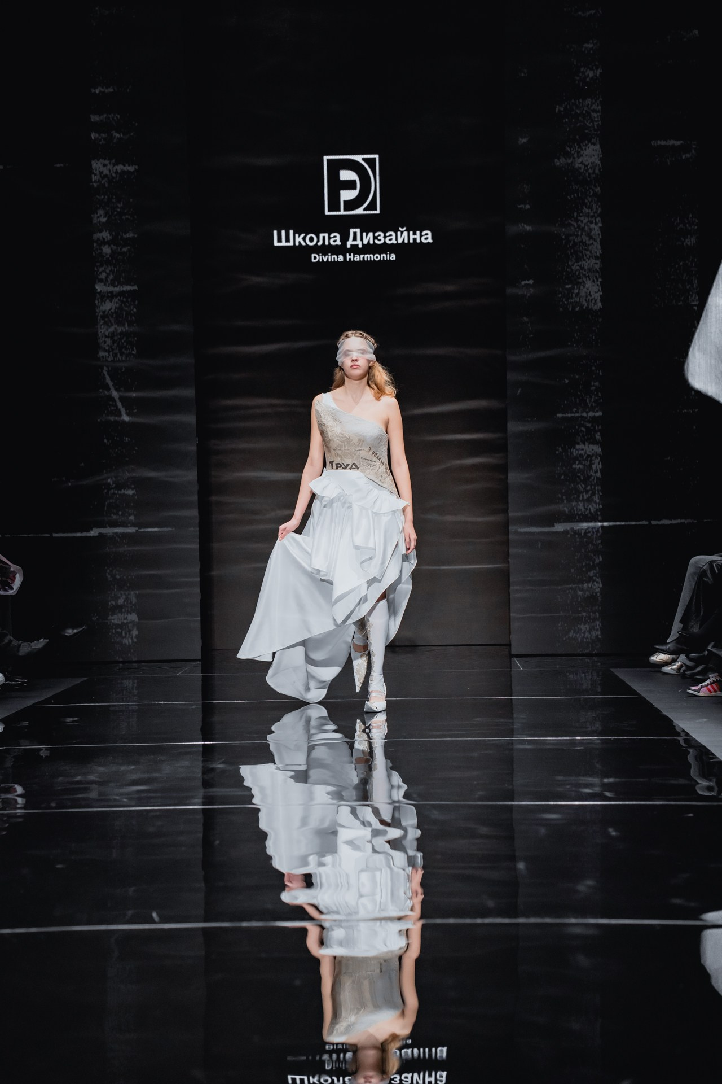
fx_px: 2256
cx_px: 361
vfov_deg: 27.0
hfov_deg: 18.2
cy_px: 542
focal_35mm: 75
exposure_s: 1/250
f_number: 4
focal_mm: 75
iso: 3200
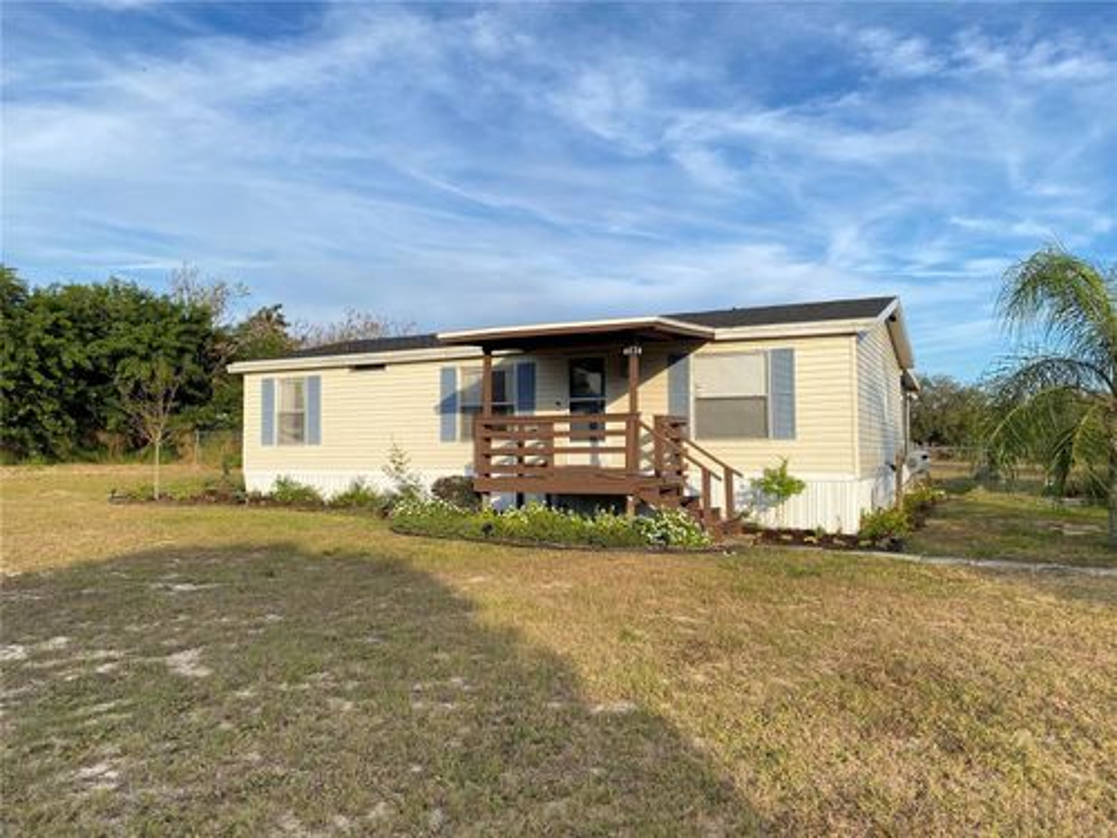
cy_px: 419
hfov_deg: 67.3
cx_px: 558
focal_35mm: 26
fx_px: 839
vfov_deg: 53.1
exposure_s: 1/1838
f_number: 1.8
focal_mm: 4.25
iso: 32
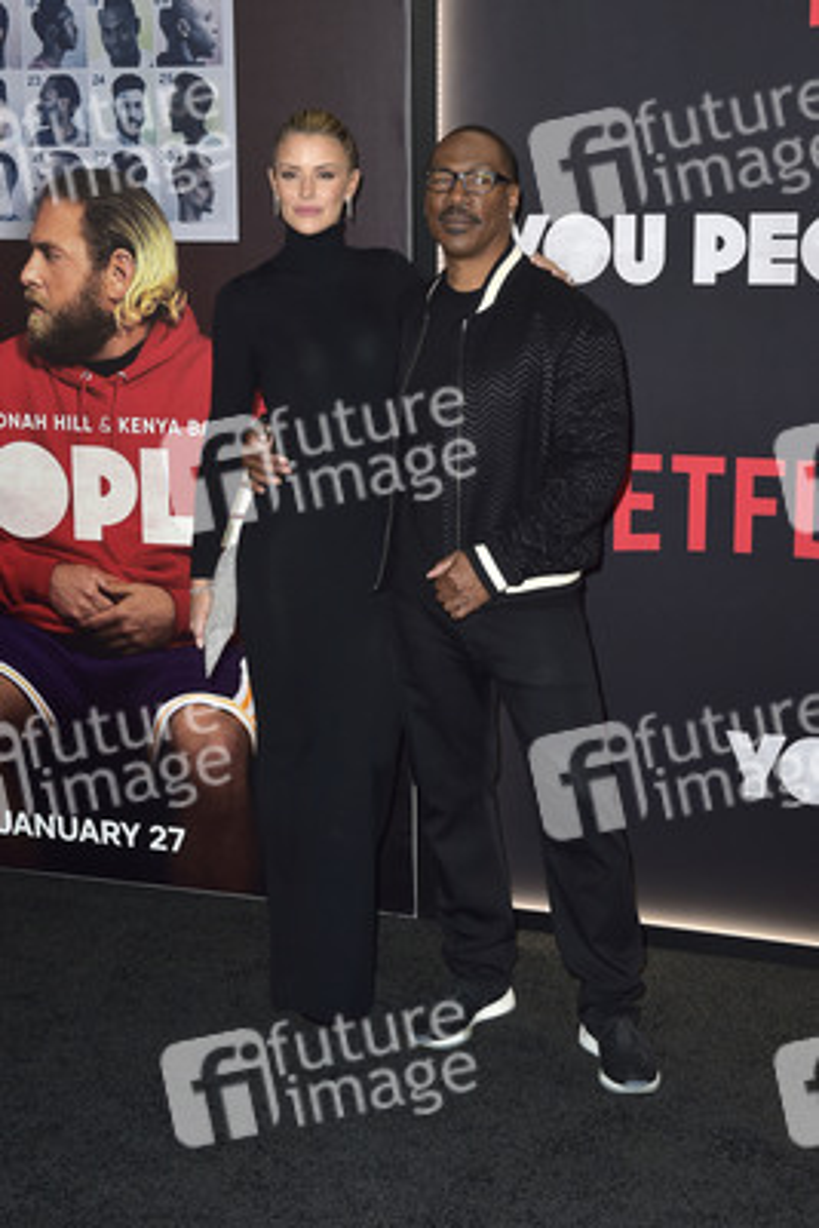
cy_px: 614
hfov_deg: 27.0
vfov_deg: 39.6
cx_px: 410
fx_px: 1705
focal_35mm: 50
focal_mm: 50
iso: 640
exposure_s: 1/250
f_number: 6.3
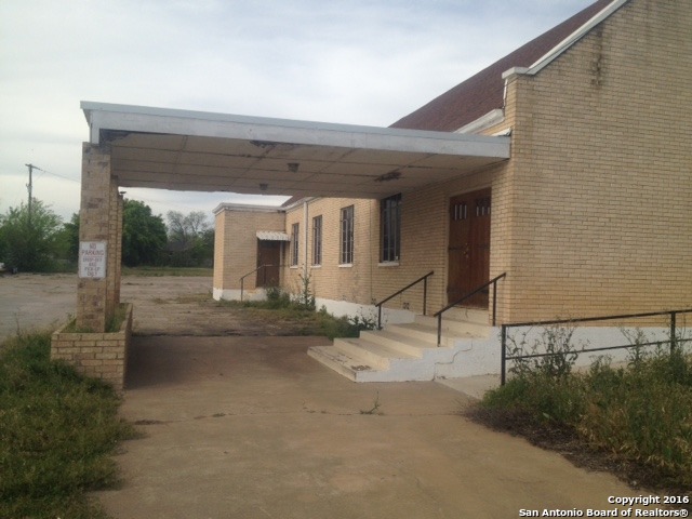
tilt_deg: +0.0
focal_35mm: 35
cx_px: 346
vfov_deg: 40.7
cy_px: 260
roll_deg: -1.4
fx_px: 700
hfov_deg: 52.6
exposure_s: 1/1534
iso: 50
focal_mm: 4.28
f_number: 2.4
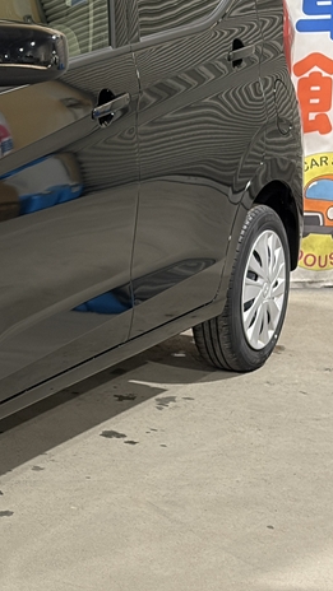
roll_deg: +0.8
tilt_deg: -9.0
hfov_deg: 10.5
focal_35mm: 110
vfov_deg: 19.4
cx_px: -209
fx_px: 1727
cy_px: 213
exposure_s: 1/33
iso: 125
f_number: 1.6
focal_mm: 5.96
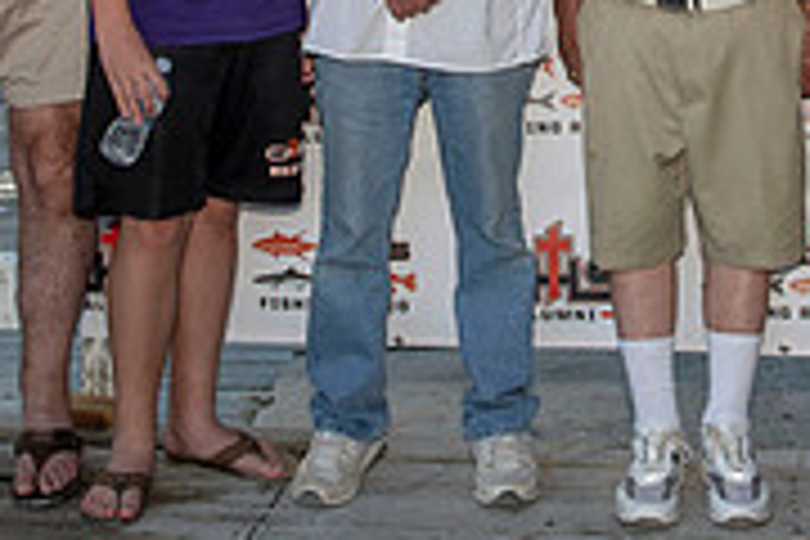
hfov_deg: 22.4
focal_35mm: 90
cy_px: -108
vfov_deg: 14.7
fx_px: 2025
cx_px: 590
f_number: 4.5
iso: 200
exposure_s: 1/160
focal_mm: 28
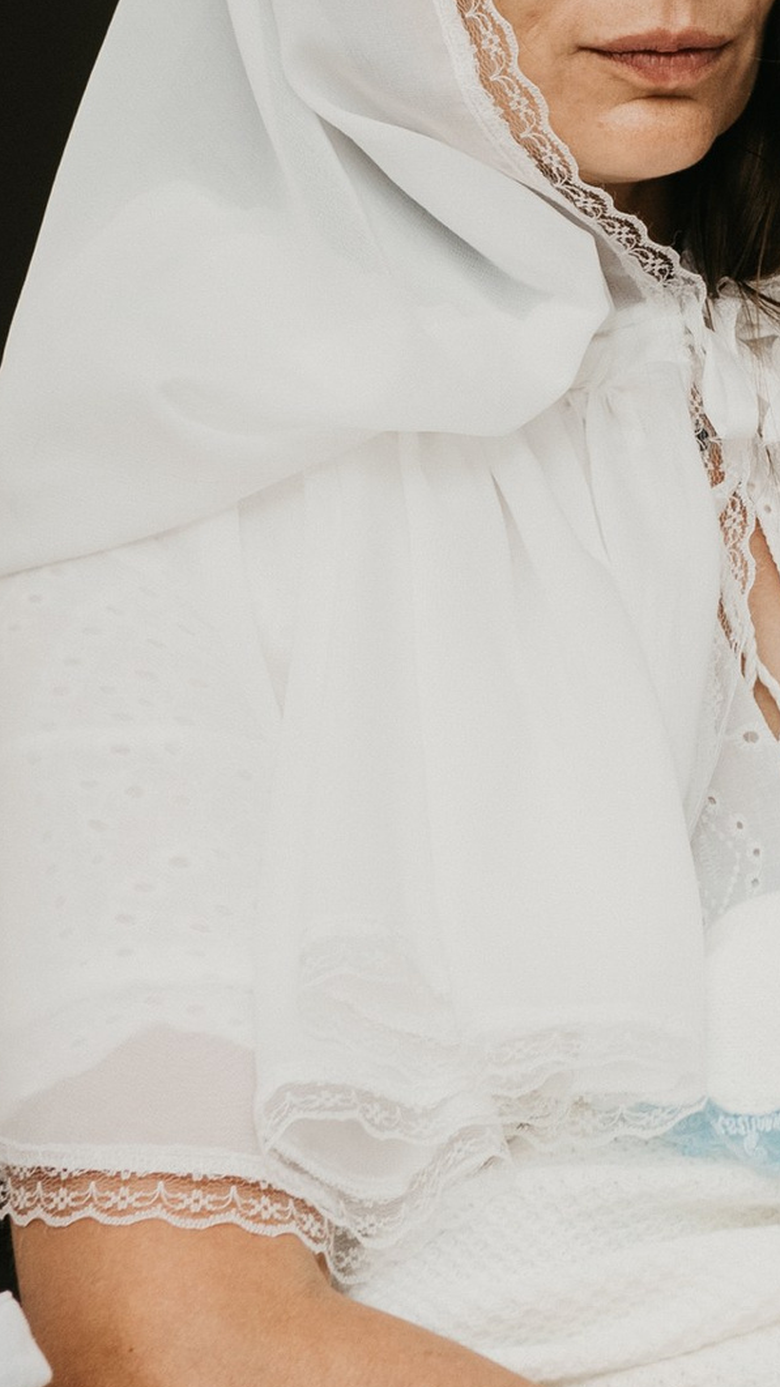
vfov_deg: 10.9
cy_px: 131
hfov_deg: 6.1
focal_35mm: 197
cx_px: 1036
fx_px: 7247
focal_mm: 52
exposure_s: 1/160
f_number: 4.5
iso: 200
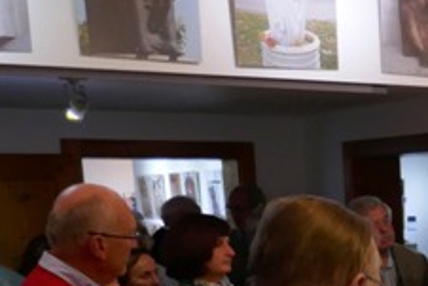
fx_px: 987
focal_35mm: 83
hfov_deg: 21.1
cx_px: 619
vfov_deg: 15.5
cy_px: 392
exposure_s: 1/60
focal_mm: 9.1
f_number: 2.8
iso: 800
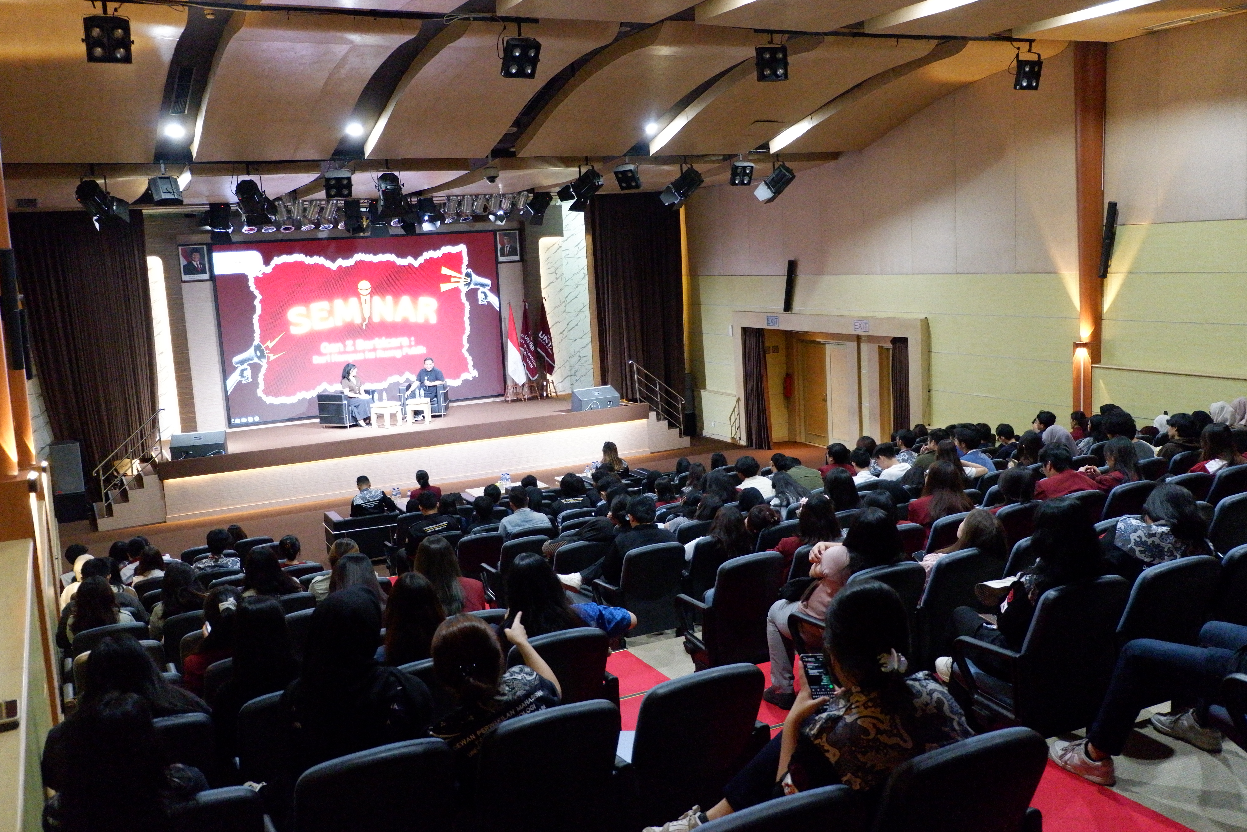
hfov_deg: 58.7
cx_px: 624
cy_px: 416
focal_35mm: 32
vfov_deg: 41.1
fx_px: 1108
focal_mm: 21.1
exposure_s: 1/75
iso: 6400
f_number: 4
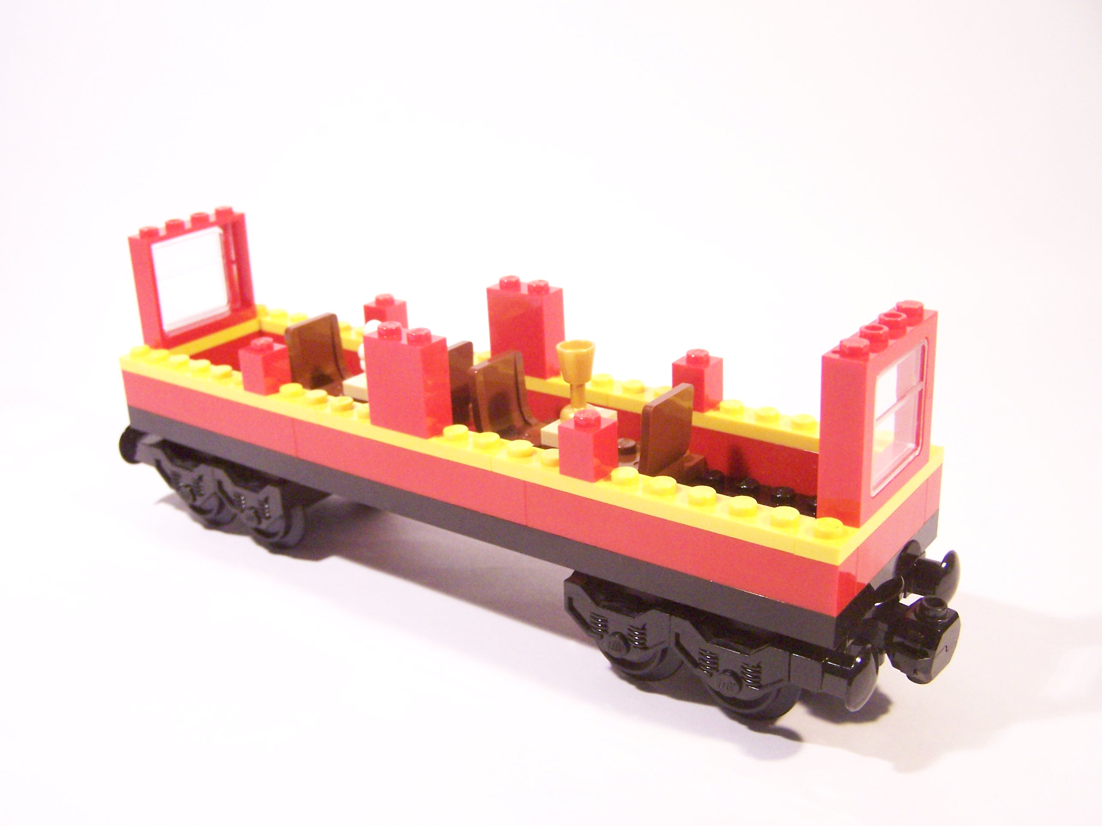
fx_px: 1210
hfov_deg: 49.0
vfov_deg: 37.7
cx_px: 551
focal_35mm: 38
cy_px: 413
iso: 400
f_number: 3.2
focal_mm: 6.3
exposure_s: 1/30
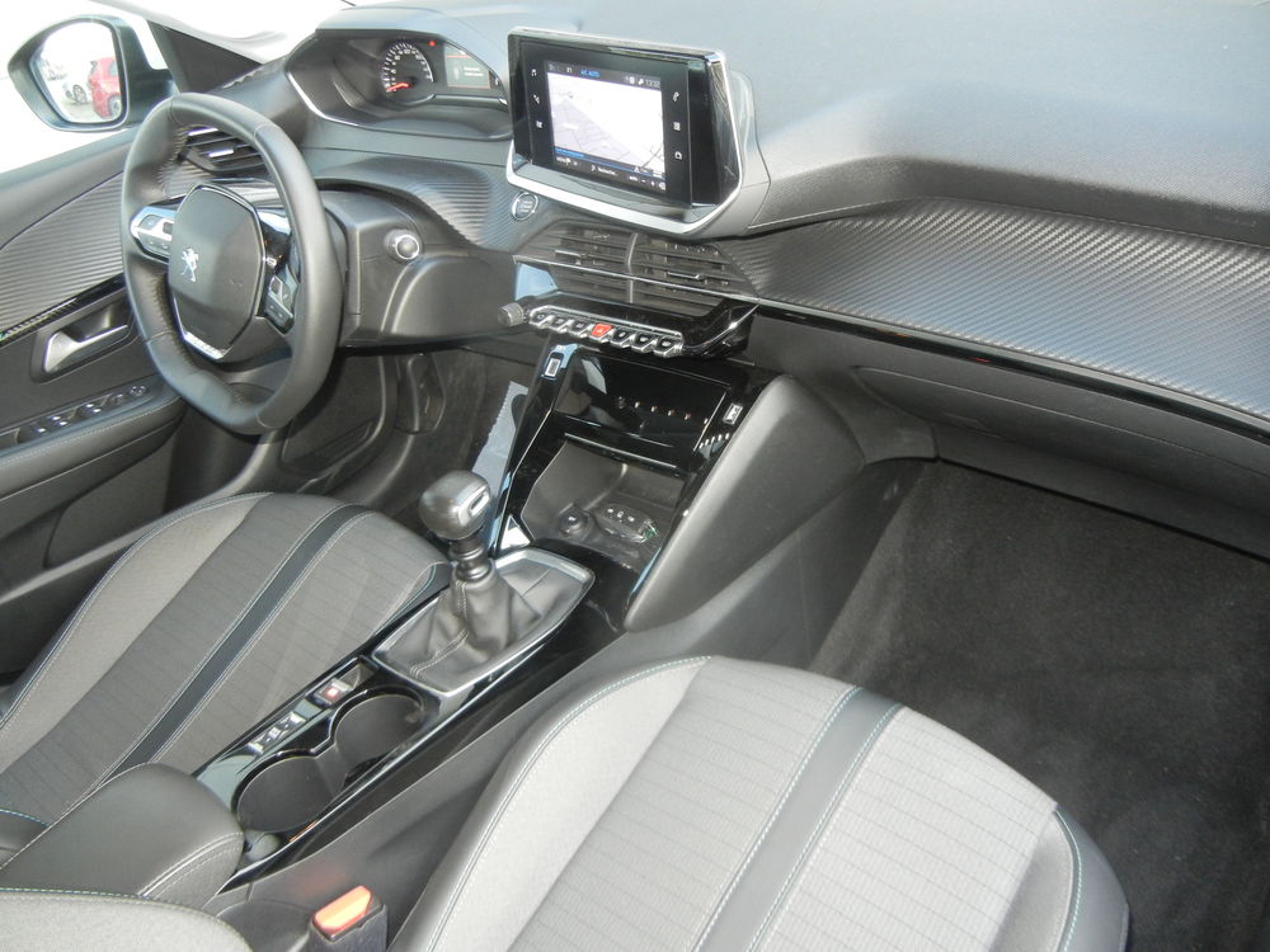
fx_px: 1101
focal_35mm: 30
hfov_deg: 60.0
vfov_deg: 46.8
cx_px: 635
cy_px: 476
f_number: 3.5
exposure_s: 1/30
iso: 403
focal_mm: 5.4
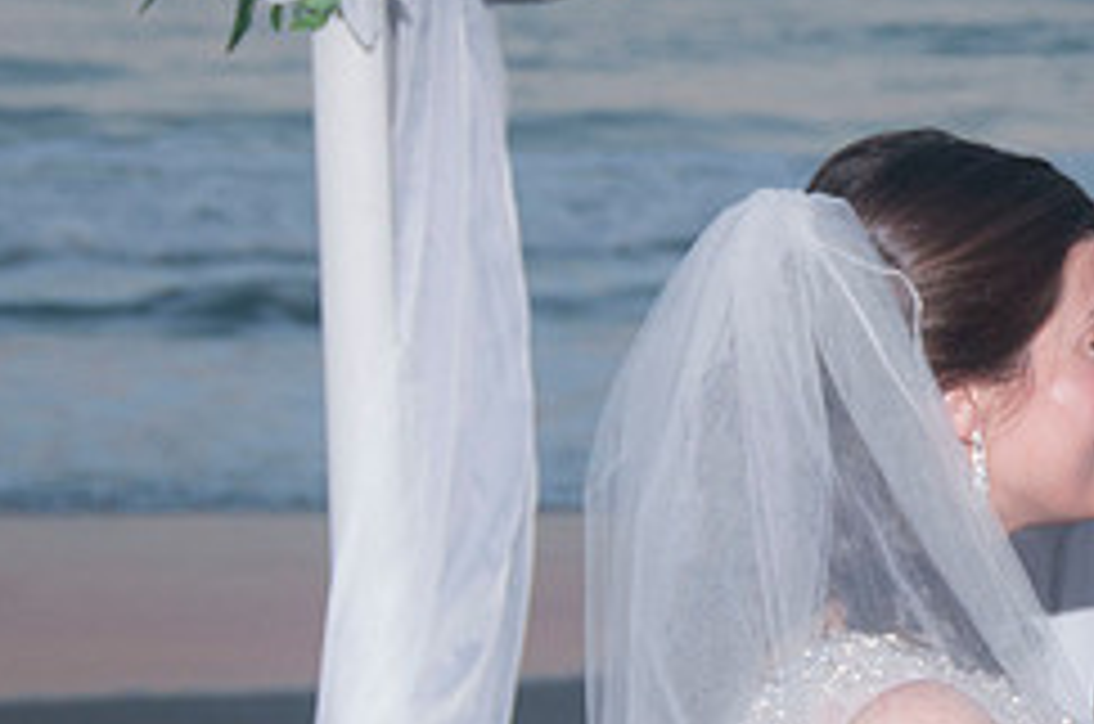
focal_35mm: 186
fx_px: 5641
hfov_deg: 10.9
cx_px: 1216
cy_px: 587
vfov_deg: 7.3
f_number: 7.1
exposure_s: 1/250
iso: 400
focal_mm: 52
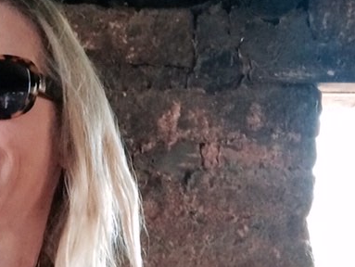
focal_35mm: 97
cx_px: 223
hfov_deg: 20.2
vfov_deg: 14.2
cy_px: 410
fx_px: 996
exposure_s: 1/30
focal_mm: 4.15
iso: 160
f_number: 2.2
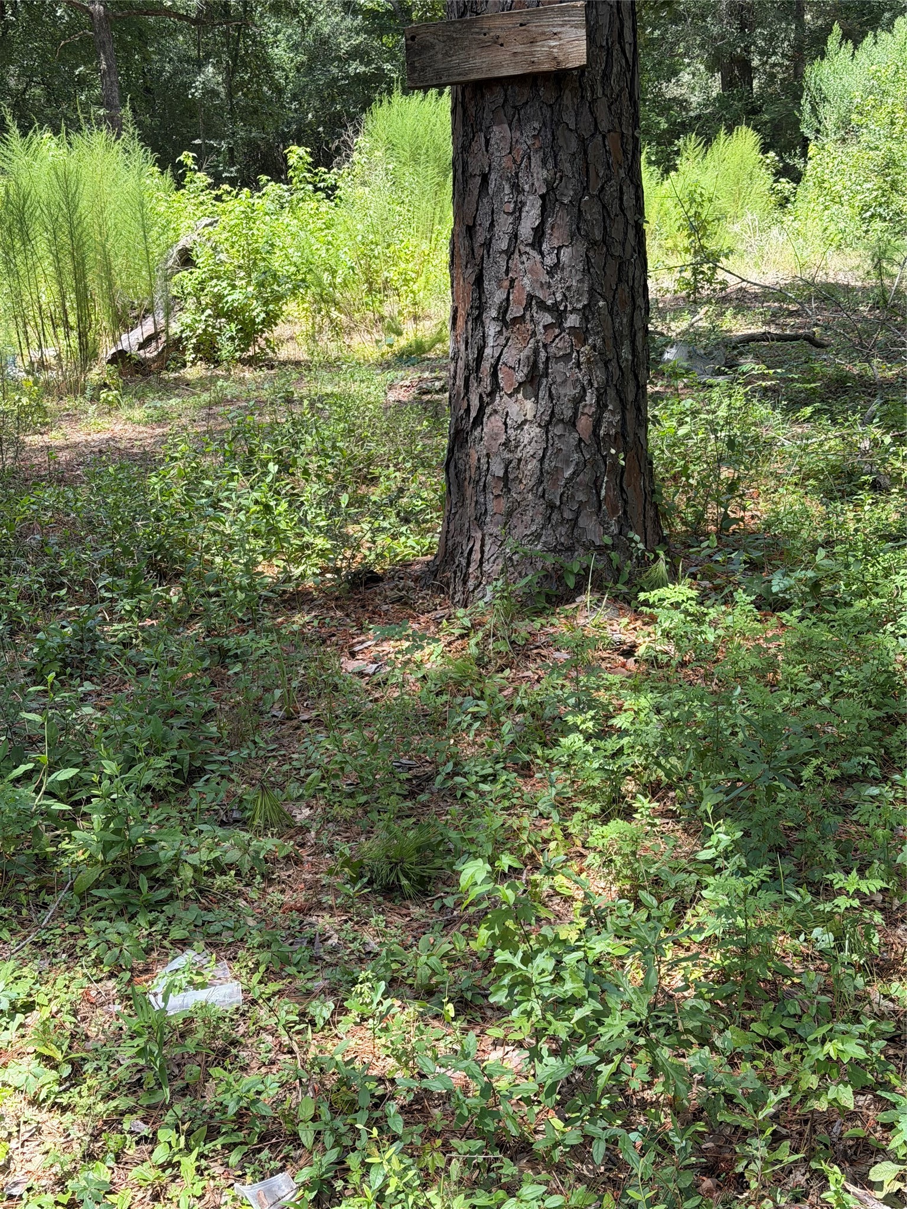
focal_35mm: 48
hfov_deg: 30.3
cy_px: 604
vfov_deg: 39.7
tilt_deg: -15.7
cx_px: 454
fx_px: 1677
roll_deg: +1.3
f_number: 1.78
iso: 64
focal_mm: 6.76
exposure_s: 1/733
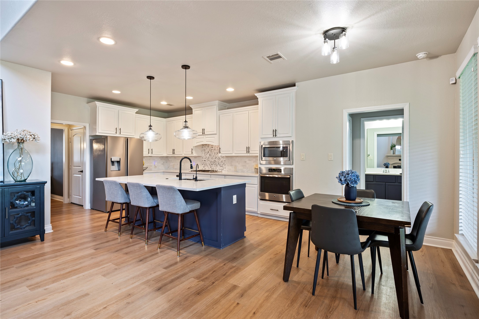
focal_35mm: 18
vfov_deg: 67.3
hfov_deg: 90.0
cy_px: 160
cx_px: 240
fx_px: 239
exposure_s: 1/3
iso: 125
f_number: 6.3
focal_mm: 18
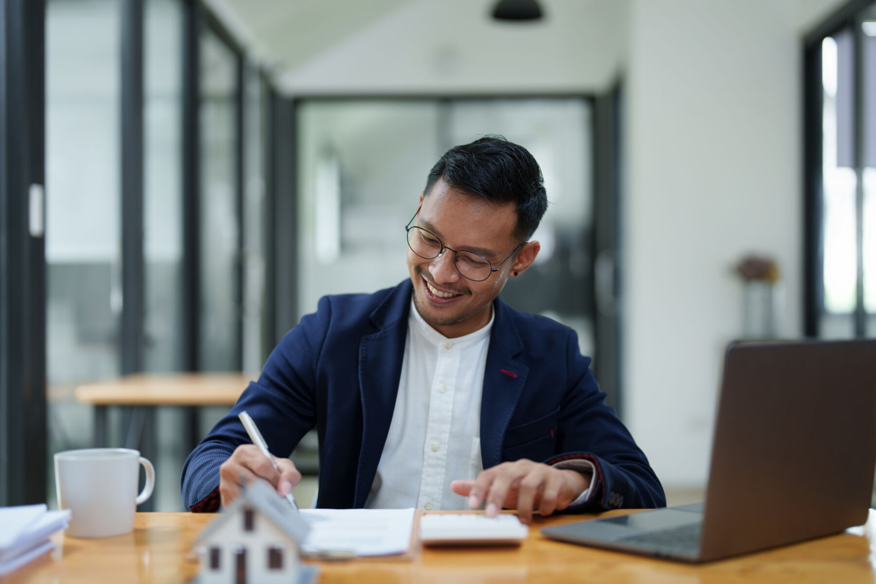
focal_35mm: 50
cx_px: 438
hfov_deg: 39.6
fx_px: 1217
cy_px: 292
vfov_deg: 27.0
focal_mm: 50
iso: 160
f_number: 1.2
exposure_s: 1/250
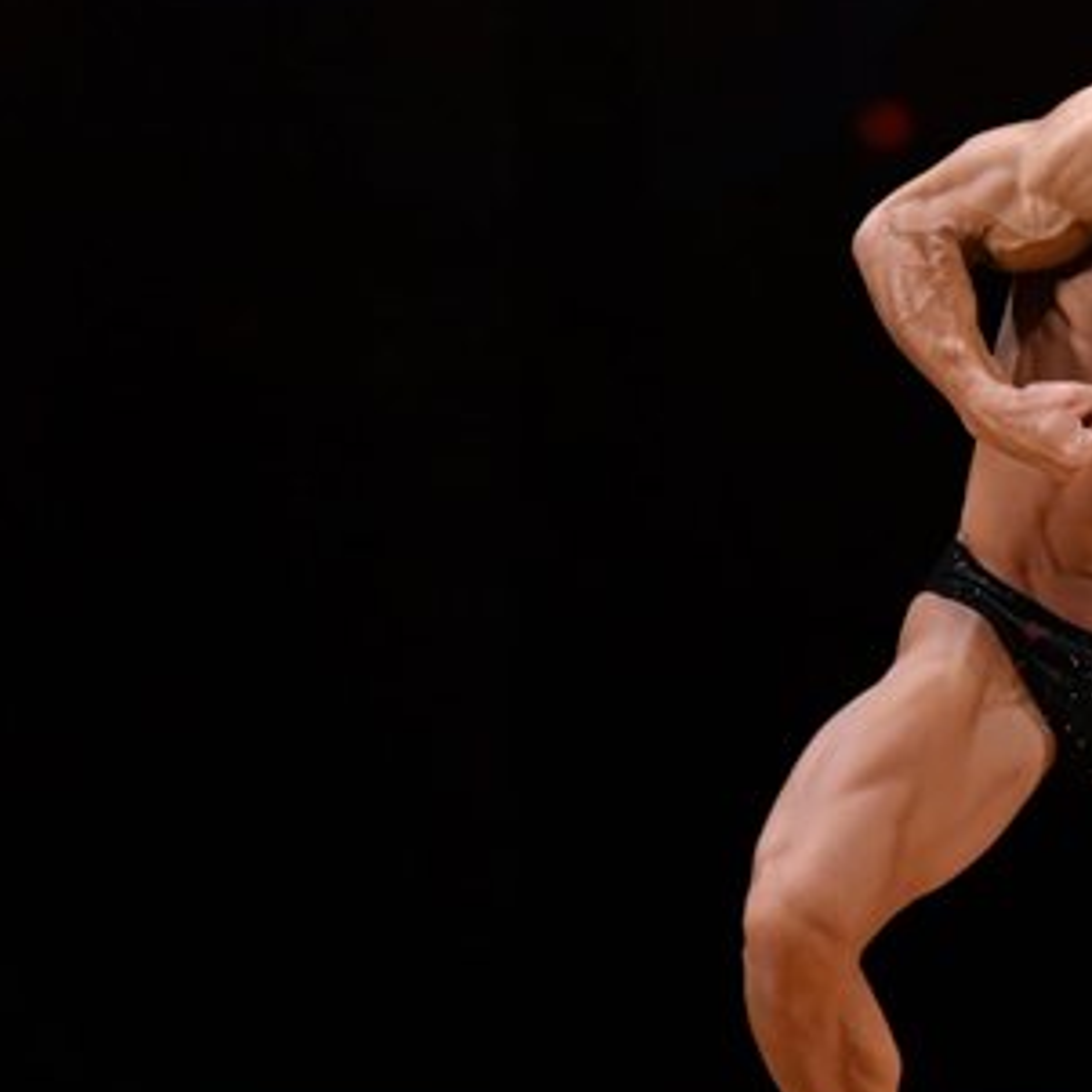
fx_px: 22271
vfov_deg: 2.8
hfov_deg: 2.8
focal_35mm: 624
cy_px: 450
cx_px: 1199
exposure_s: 1/400
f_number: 5.6
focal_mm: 190
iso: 3200
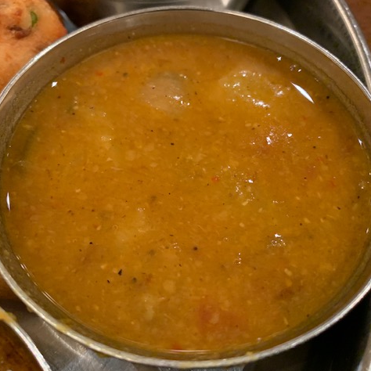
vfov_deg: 52.5
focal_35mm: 31
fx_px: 376
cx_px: 170
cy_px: 186
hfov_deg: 52.5
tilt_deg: -59.7
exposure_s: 1/25
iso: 500
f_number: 1.8
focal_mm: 4.25
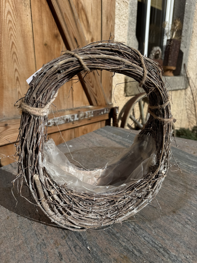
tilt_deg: -16.0
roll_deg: +0.4
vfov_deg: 71.6
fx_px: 182
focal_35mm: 24
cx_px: 98
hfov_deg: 56.8
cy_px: 132
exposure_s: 1/10417
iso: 80
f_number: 1.78
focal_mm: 6.76
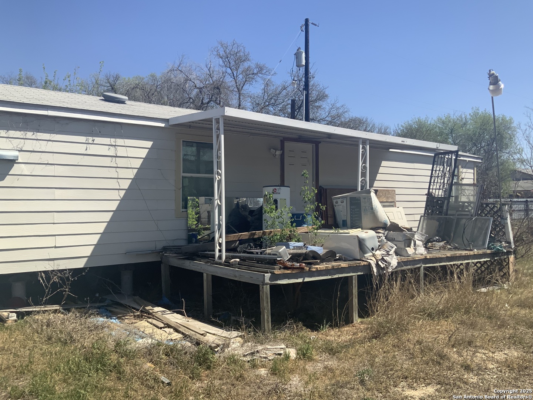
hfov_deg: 61.7
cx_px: 266
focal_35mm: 29
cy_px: 200
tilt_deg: +0.0
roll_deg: -2.4
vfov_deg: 48.2
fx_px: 447
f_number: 1.8
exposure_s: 1/1912
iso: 16
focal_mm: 3
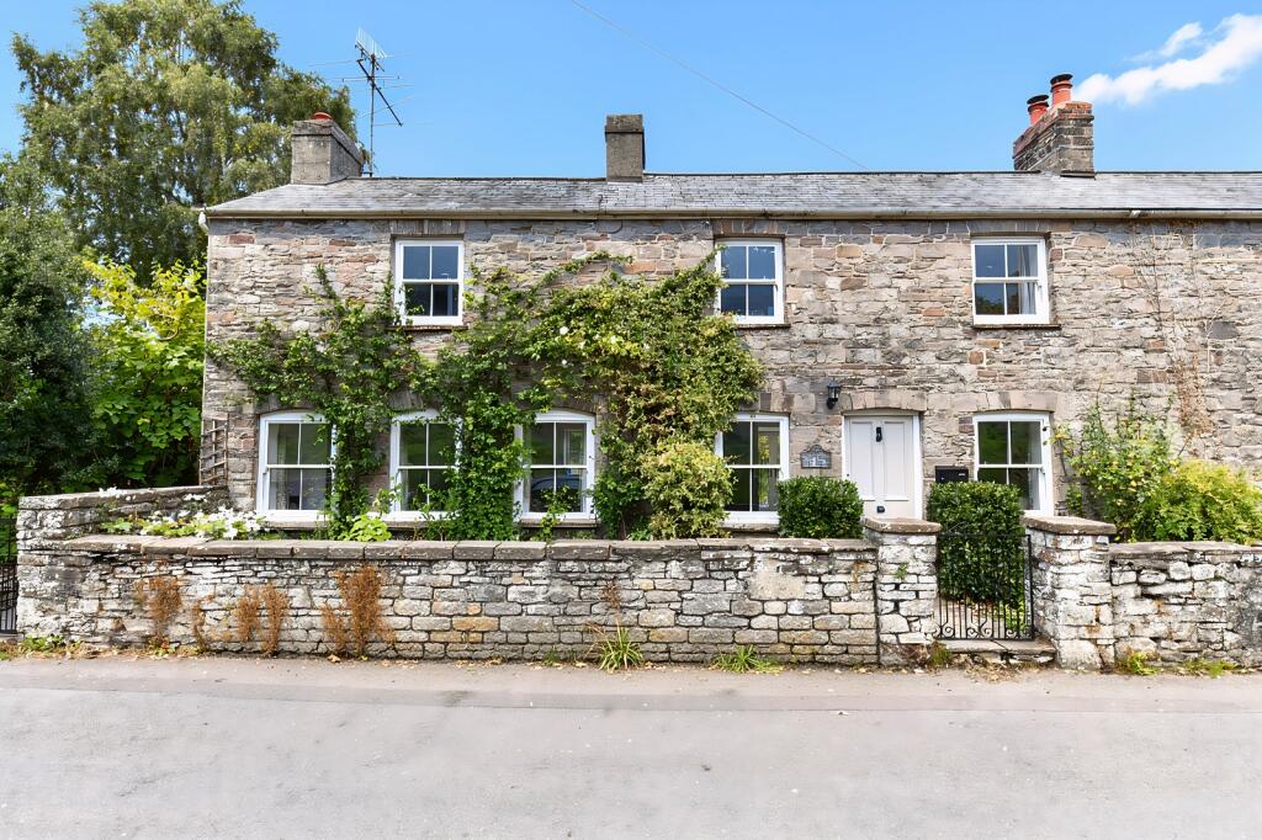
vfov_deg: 67.3
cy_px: 420
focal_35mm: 18
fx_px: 631
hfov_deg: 90.0
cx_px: 631
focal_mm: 18
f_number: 7.1
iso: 250
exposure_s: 1/200
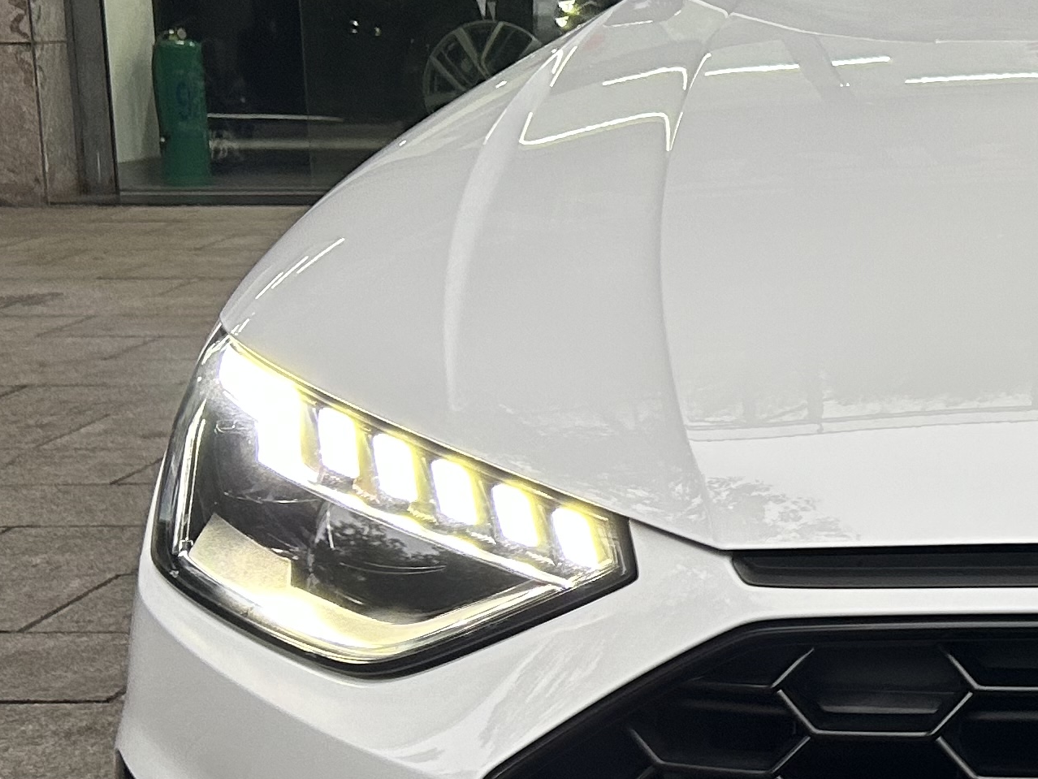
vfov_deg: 18.0
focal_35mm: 82
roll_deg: +0.5
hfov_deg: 21.4
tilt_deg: -8.6
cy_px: 366
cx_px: 1369
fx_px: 2459
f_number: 1.5
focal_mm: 5.7
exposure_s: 1/116
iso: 125
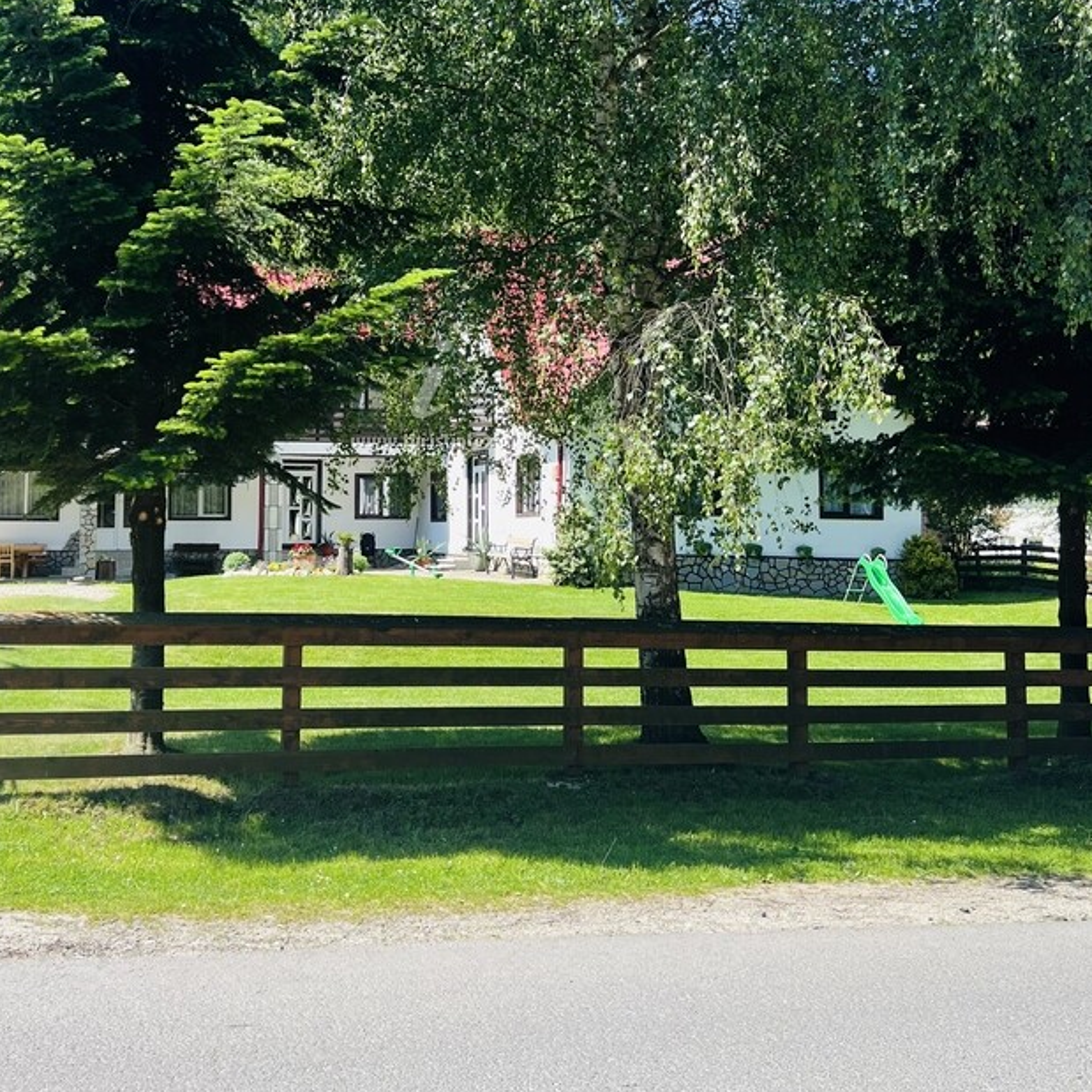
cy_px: 427
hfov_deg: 43.7
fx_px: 1356
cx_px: 466
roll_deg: +0.2
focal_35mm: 38
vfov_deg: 43.6
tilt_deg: +4.2
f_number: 1.5
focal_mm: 5.7
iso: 50
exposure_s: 1/1779
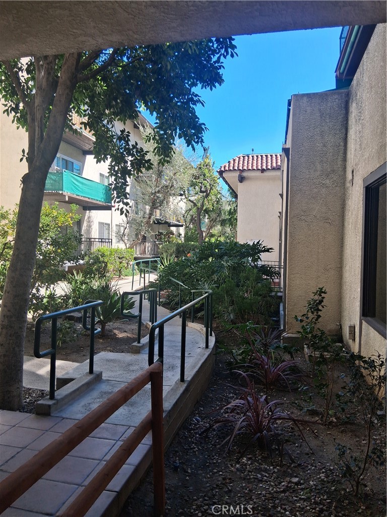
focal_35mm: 26
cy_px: 258
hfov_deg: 53.1
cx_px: 194
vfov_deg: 67.3
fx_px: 388
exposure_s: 1/233
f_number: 1.8
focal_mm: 3.98
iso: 25
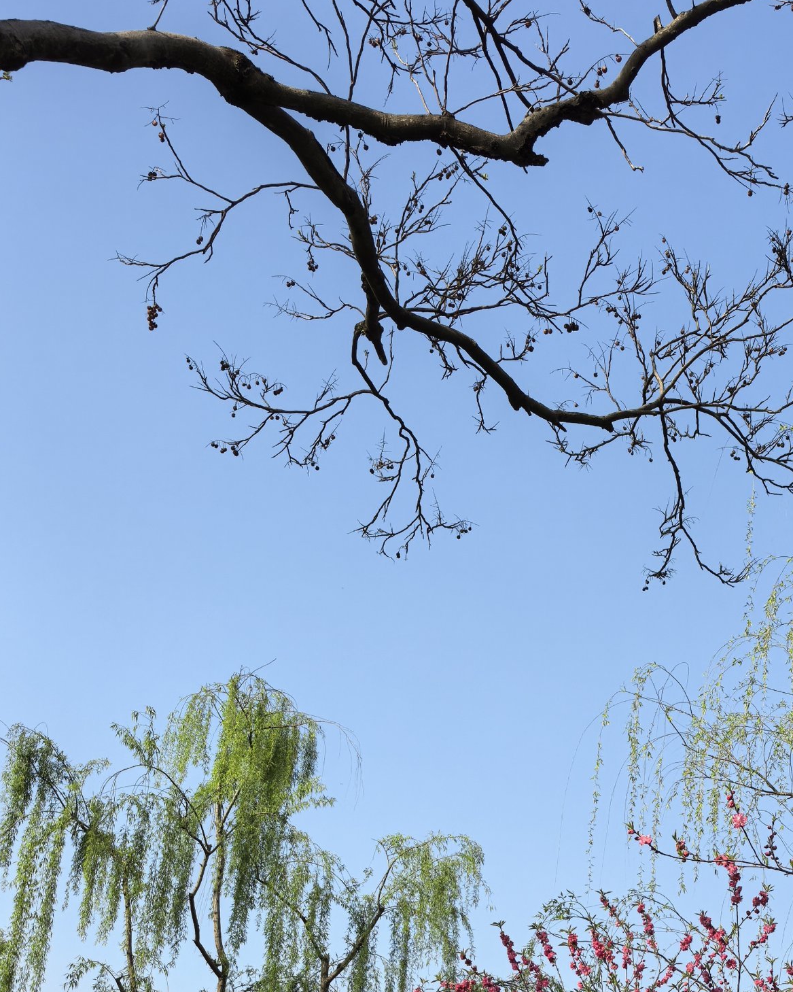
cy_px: 914
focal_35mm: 53
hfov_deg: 27.7
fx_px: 1555
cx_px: 691
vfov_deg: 33.3
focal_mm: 5.75
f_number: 2
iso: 50
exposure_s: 1/1250
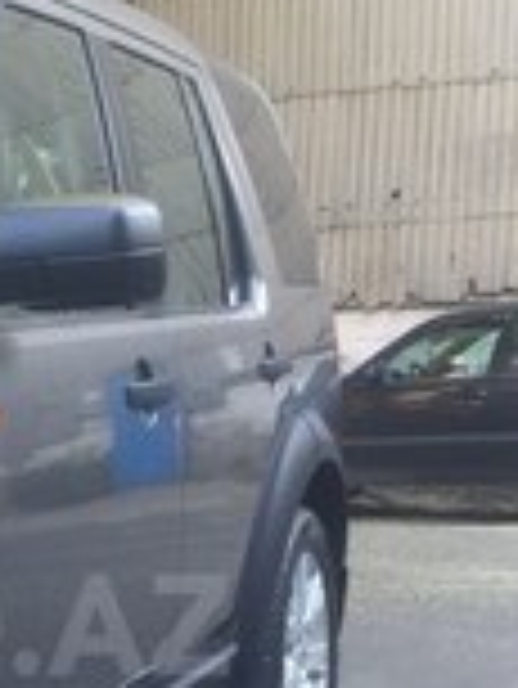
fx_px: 1873
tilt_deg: -7.3
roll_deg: -0.1
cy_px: 625
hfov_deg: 15.2
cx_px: -117
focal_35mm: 94
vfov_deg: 20.4
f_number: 2.2
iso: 40
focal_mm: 4.15
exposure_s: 1/50
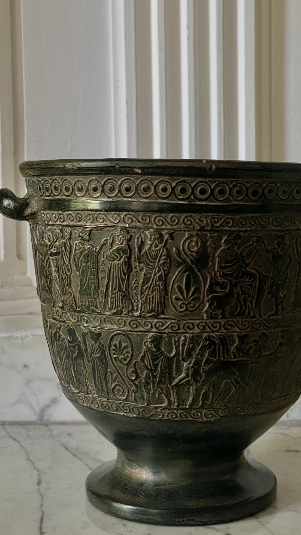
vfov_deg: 34.9
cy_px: 266
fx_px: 852
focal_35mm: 60
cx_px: 172
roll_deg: +1.5
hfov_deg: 20.0
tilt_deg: -2.8
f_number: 2
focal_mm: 6
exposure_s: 1/60
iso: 250
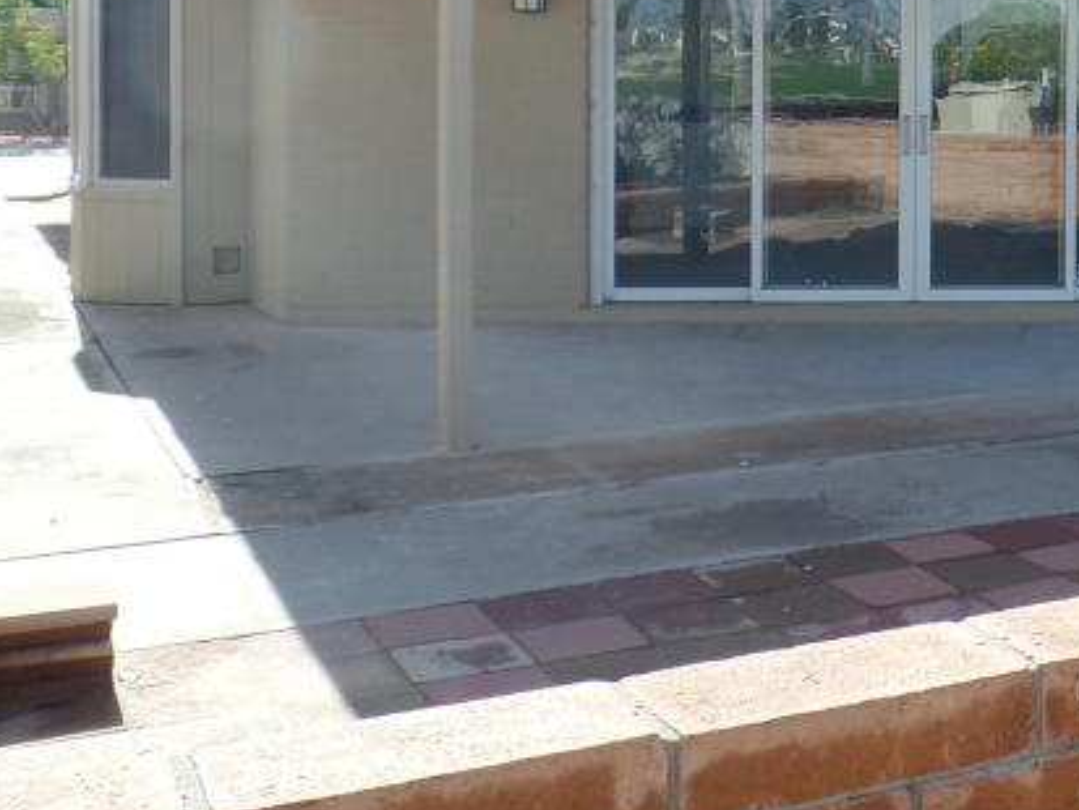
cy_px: 84
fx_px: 1777
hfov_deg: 31.3
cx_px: 1074
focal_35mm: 57
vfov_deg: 24.9
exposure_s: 1/350
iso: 80
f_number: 3.5
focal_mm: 4.1
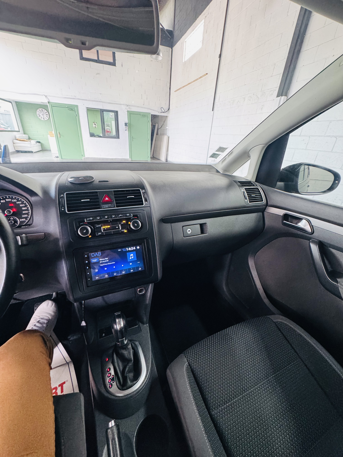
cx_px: 172
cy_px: 228
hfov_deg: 85.7
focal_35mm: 14
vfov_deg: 102.1
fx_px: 185
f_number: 2.2
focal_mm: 2.22
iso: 500
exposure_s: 1/60
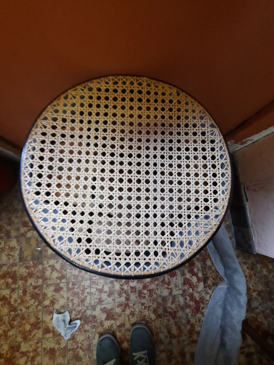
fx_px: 137
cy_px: 182
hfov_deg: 89.9
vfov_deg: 106.2
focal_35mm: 13
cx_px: 137
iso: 200
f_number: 2.2
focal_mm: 1.74
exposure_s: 1/25
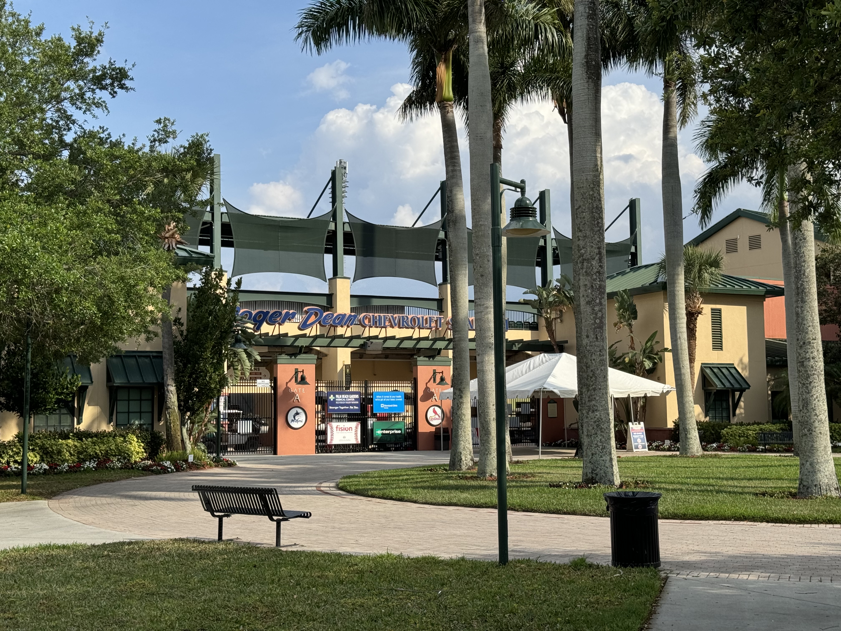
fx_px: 1166
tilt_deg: +4.6
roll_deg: +0.4
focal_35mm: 48
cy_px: 316
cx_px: 420
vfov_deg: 30.3
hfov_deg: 39.7
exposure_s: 1/3257
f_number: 1.78
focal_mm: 6.86
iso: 64
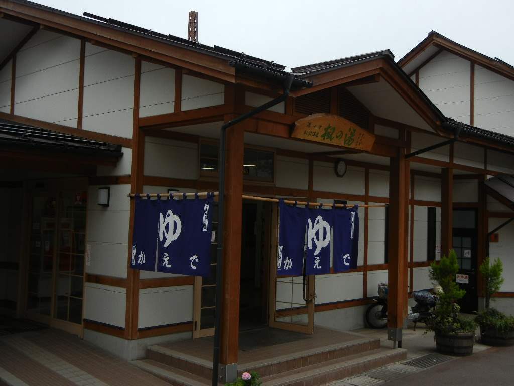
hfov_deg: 47.9
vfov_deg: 36.8
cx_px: 257
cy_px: 193
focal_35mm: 39
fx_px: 579
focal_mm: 7.1
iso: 160
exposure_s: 1/518
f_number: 3.7
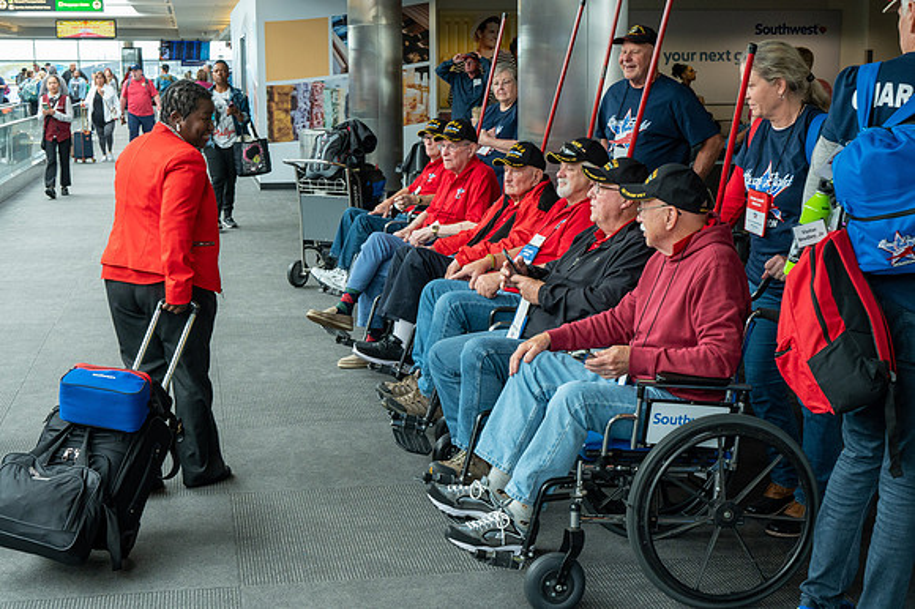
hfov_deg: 36.9
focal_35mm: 54
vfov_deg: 25.0
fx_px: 1372
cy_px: 304
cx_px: 458
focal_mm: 54
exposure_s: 1/80
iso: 2000
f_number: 11
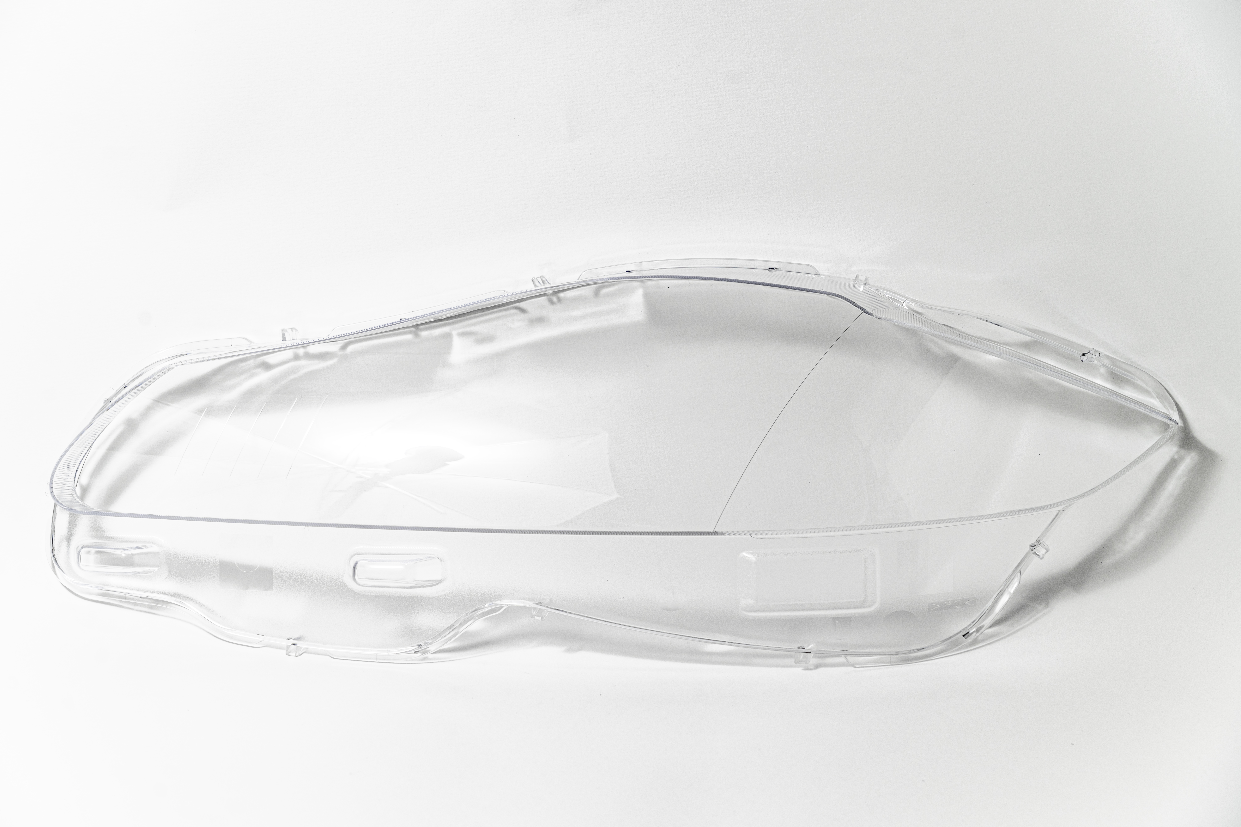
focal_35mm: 82
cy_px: 414
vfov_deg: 16.7
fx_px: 2827
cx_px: 620
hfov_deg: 24.8
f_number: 7.1
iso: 100
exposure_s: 1/100
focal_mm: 82
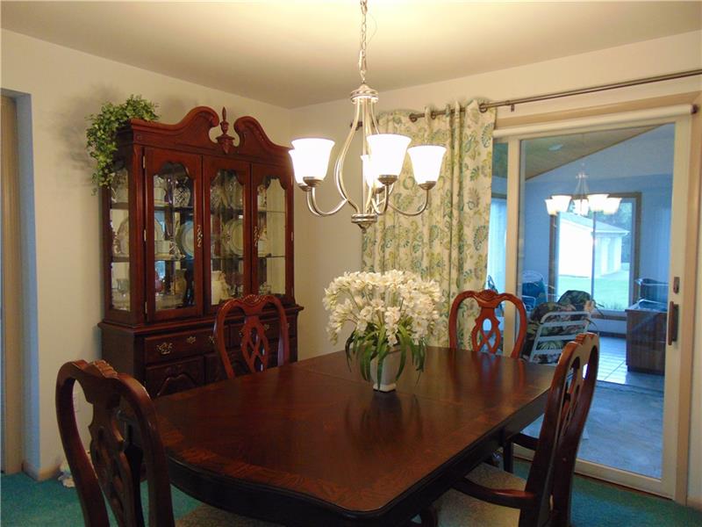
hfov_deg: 69.4
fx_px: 507
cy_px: 264
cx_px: 351
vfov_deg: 54.9
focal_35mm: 25
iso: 250
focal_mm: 4.5
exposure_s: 1/30
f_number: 3
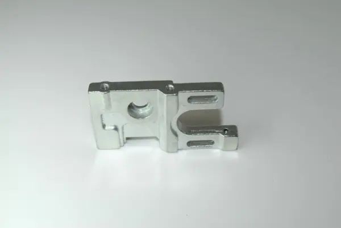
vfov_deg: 23.8
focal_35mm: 57
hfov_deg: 35.0
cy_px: 114
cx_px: 170
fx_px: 540
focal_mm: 38
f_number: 10
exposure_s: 1/60
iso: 100
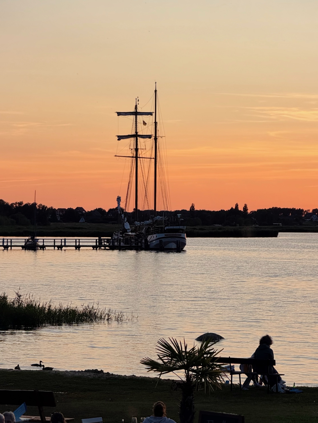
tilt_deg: +0.7
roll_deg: -0.6
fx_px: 1225
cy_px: 212
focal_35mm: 100
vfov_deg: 19.6
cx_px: 159
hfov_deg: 14.8
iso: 50
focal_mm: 16.89
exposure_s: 1/374
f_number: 2.8
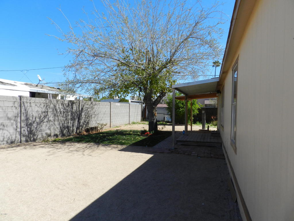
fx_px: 195
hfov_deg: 73.9
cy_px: 110
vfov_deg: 58.9
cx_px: 147
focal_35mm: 23
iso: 160
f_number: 4
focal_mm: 4
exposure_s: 1/800
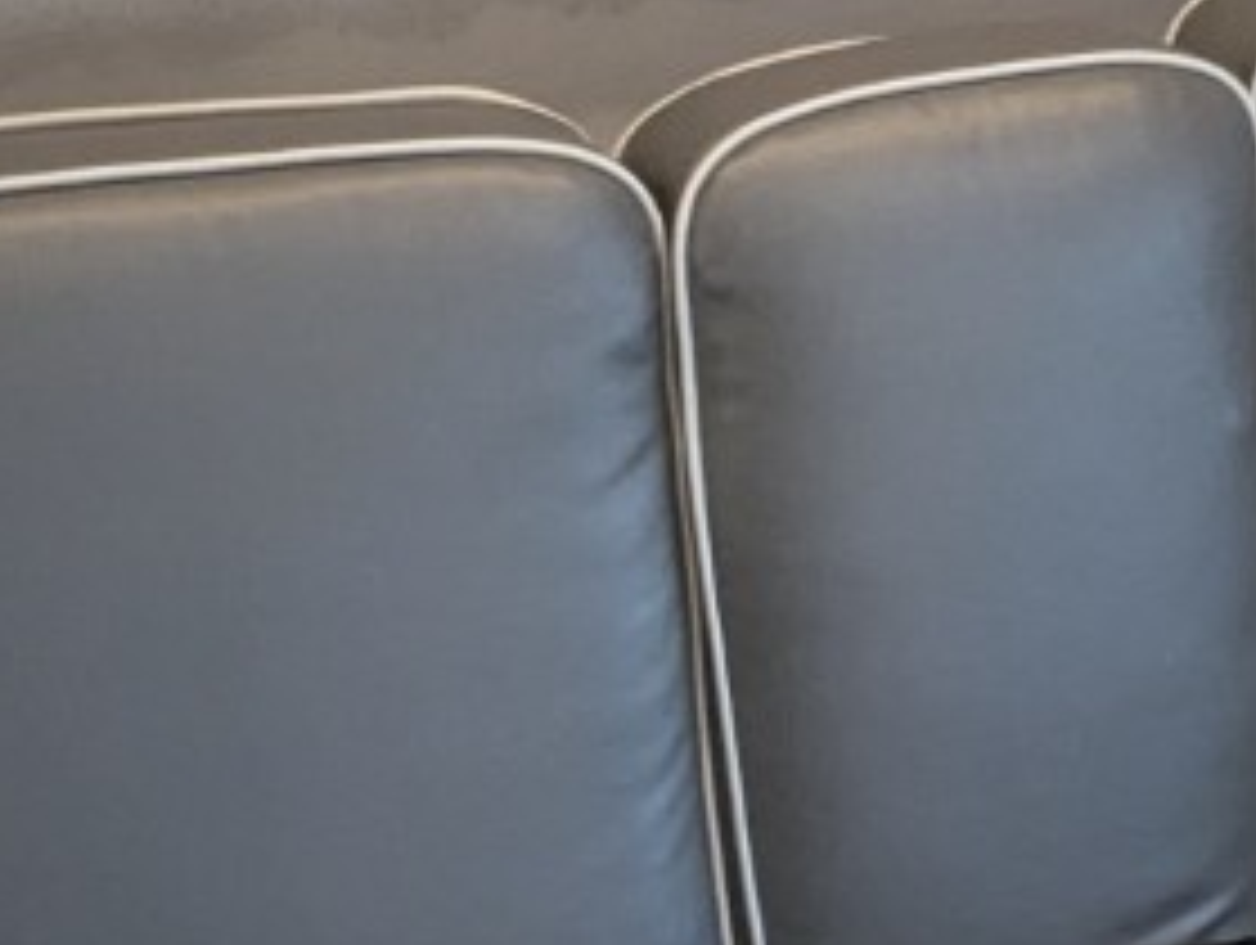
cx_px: 813
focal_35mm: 80
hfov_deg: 24.3
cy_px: 1202
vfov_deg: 17.4
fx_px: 2906
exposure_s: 1/67.8
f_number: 2.2
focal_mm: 2.35
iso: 510
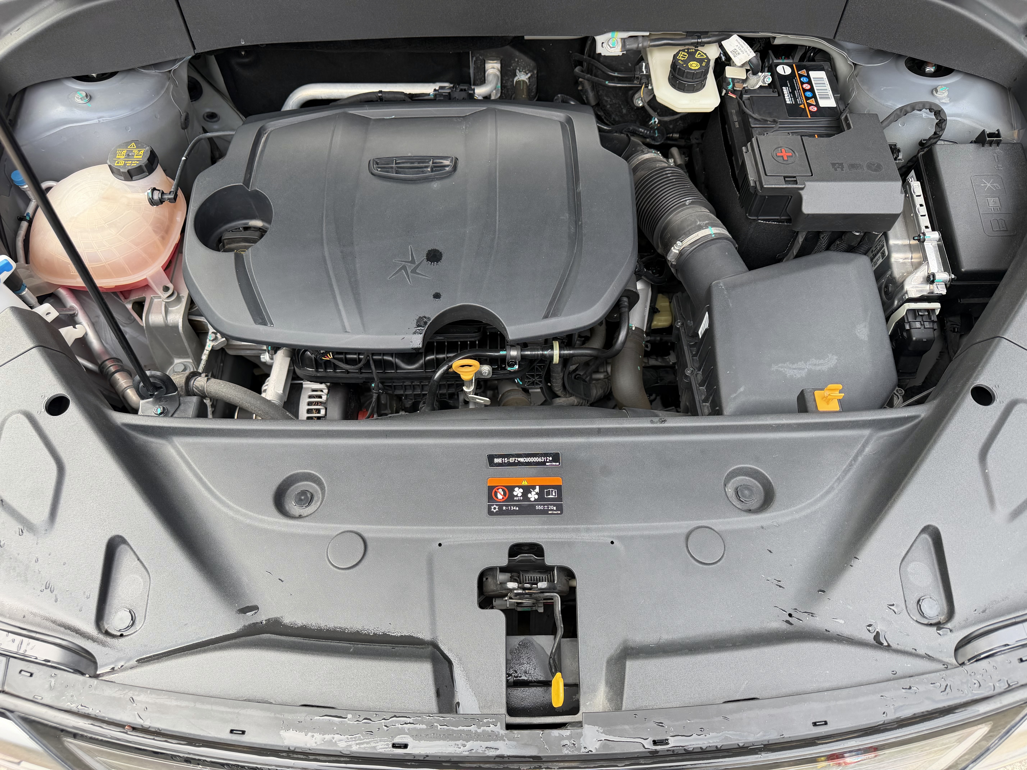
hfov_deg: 71.6
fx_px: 712
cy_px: 385
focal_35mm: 24
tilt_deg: -59.5
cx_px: 514
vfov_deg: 56.8
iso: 80
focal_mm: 6.76
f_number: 1.78
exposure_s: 1/310
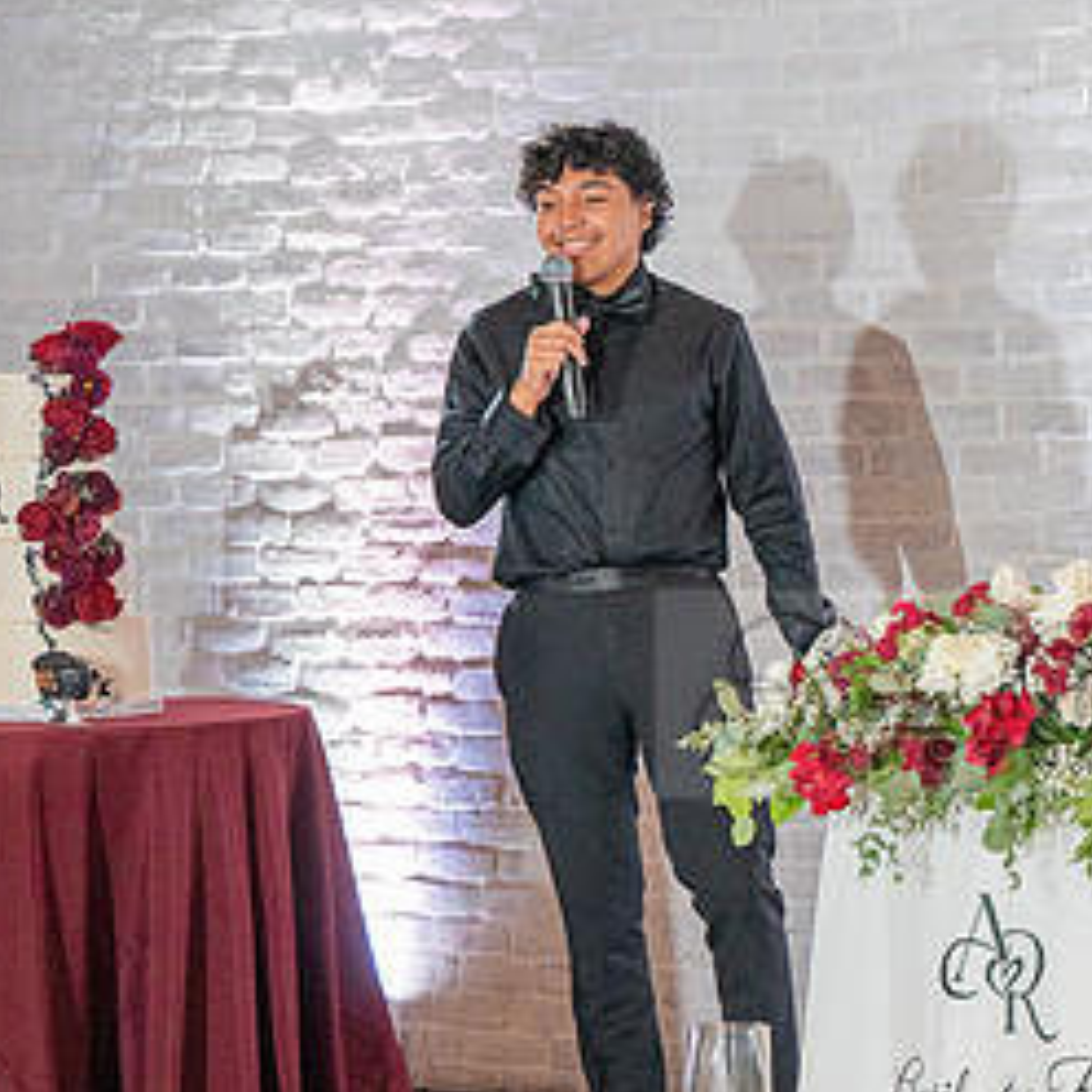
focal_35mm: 219
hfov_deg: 8.0
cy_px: 694
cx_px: 1039
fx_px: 7816
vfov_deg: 8.0
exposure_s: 1/320
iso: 1600
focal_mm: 110
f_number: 2.8
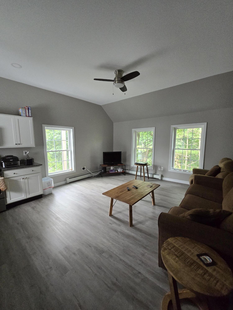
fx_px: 117
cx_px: 116
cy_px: 155
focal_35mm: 13
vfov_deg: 106.2
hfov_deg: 89.9
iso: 500
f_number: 2.2
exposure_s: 1/100
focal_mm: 2.2
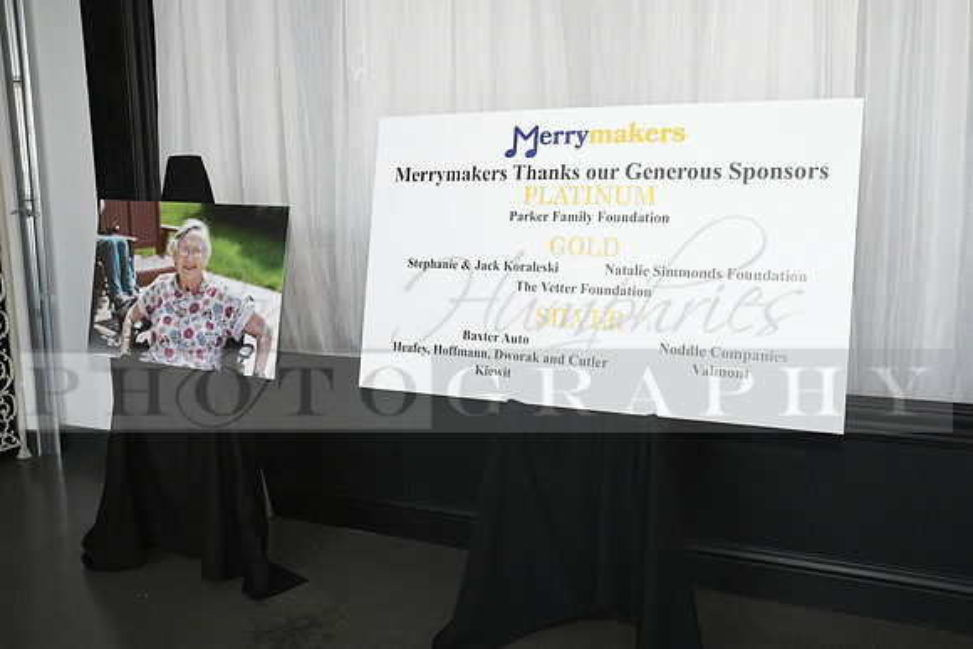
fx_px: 946
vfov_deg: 37.9
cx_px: 486
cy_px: 324
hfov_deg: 54.4
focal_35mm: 35
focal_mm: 35
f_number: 11
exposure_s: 1/60
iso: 6400
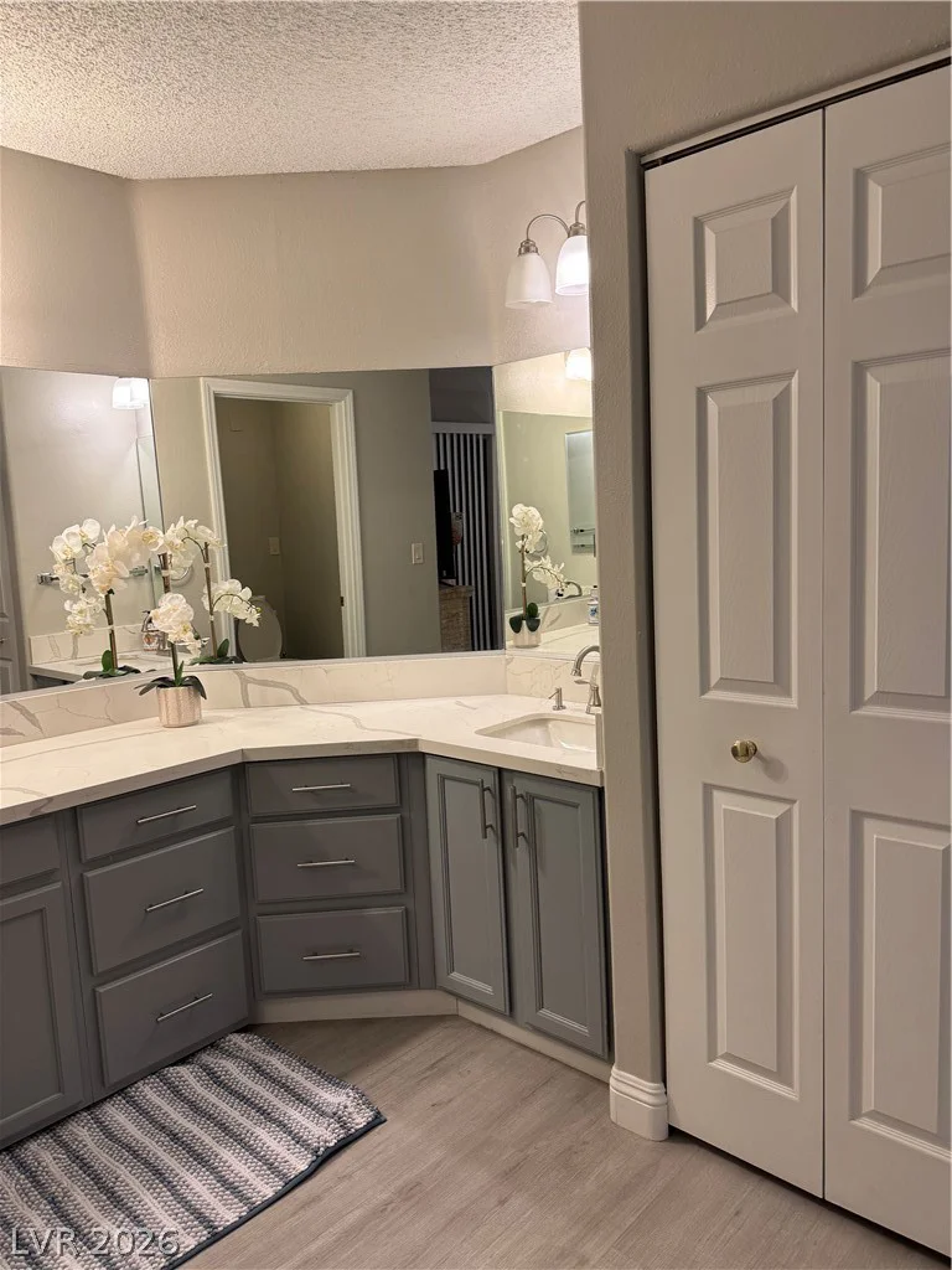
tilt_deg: -6.8
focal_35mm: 24
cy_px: 635
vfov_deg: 71.6
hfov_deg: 56.8
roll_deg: +3.2
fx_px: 880
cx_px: 476
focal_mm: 6.76
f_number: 1.78
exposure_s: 1/120
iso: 160
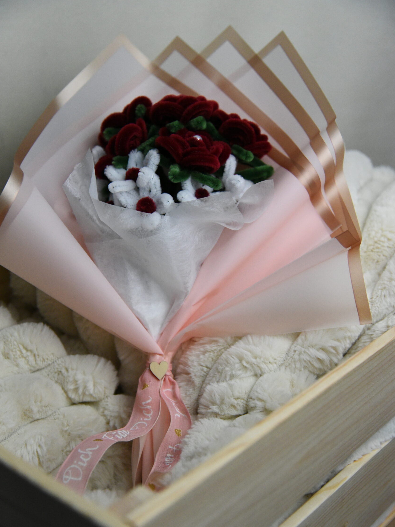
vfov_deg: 34.9
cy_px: 293
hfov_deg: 26.6
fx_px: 837
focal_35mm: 55
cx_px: 195
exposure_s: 1/4000
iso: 4500
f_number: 4
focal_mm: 50
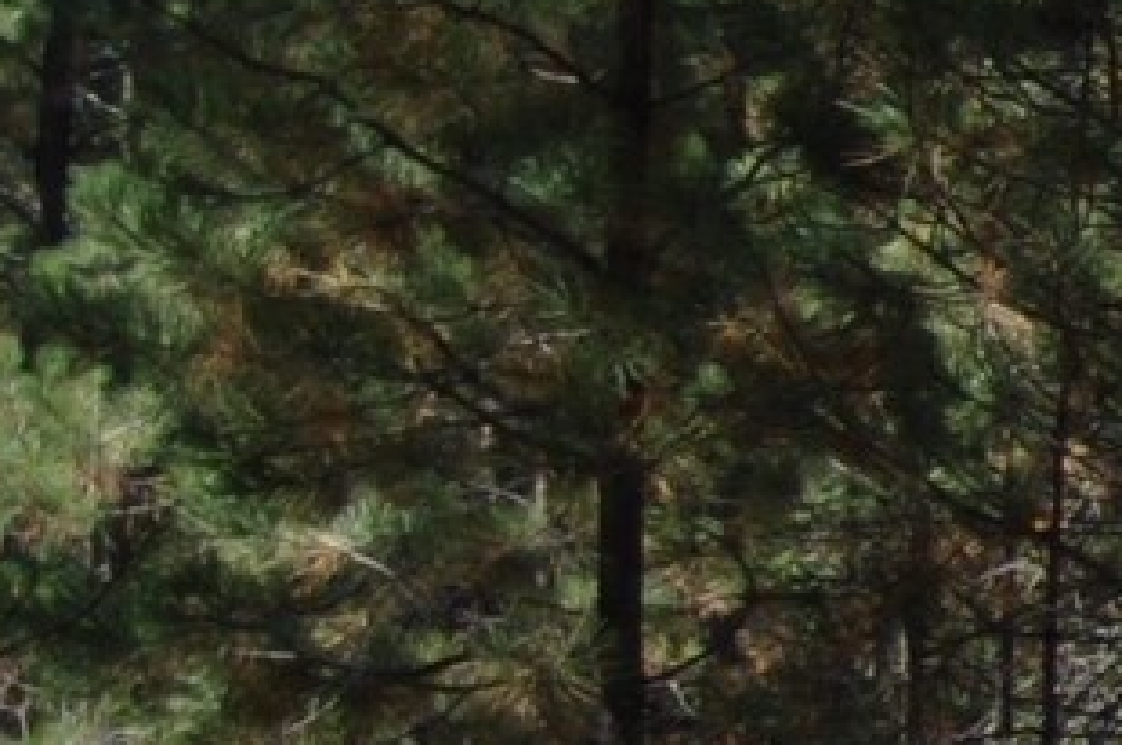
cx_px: 2988
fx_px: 4608
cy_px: 693
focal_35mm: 148
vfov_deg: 9.2
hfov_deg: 10.9
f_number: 3.5
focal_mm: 18
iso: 200
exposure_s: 1/1000
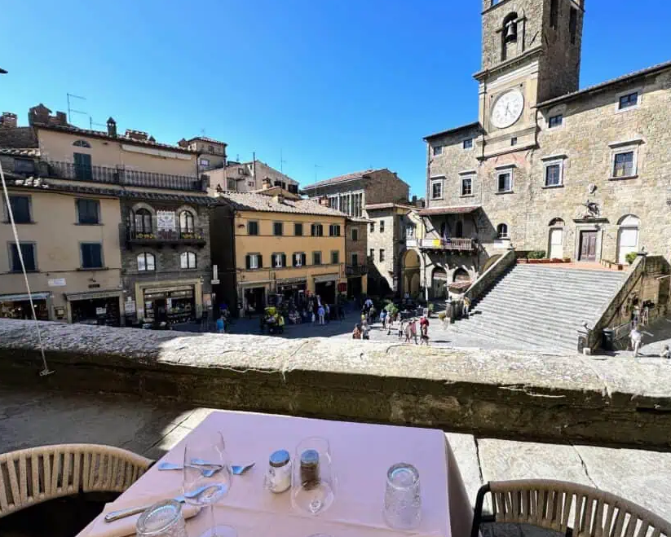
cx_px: 386
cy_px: 271
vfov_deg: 77.0
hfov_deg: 89.0
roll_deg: -1.2
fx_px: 338
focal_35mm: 17
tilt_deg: -6.1
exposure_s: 1/1366
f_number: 2.2
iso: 40
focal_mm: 2.22
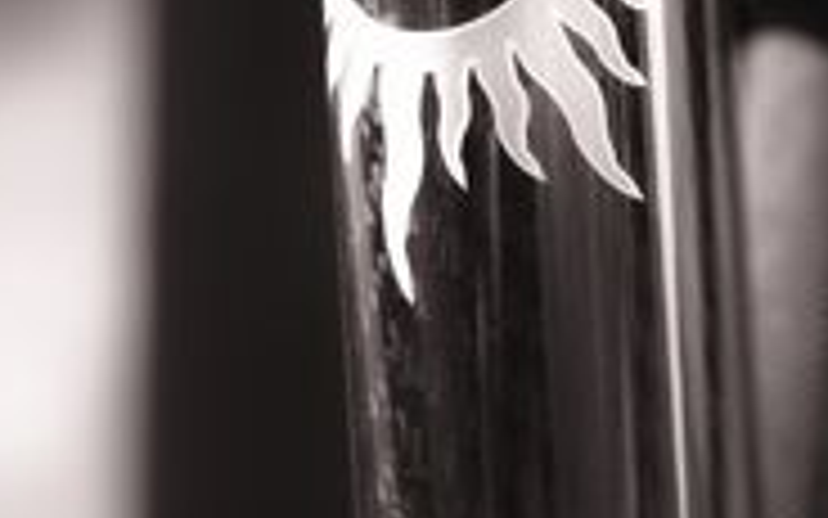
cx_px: 482
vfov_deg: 7.8
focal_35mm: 166
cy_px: -52
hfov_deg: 12.6
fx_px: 3746
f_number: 4.5
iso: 100
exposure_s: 1/250
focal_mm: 50
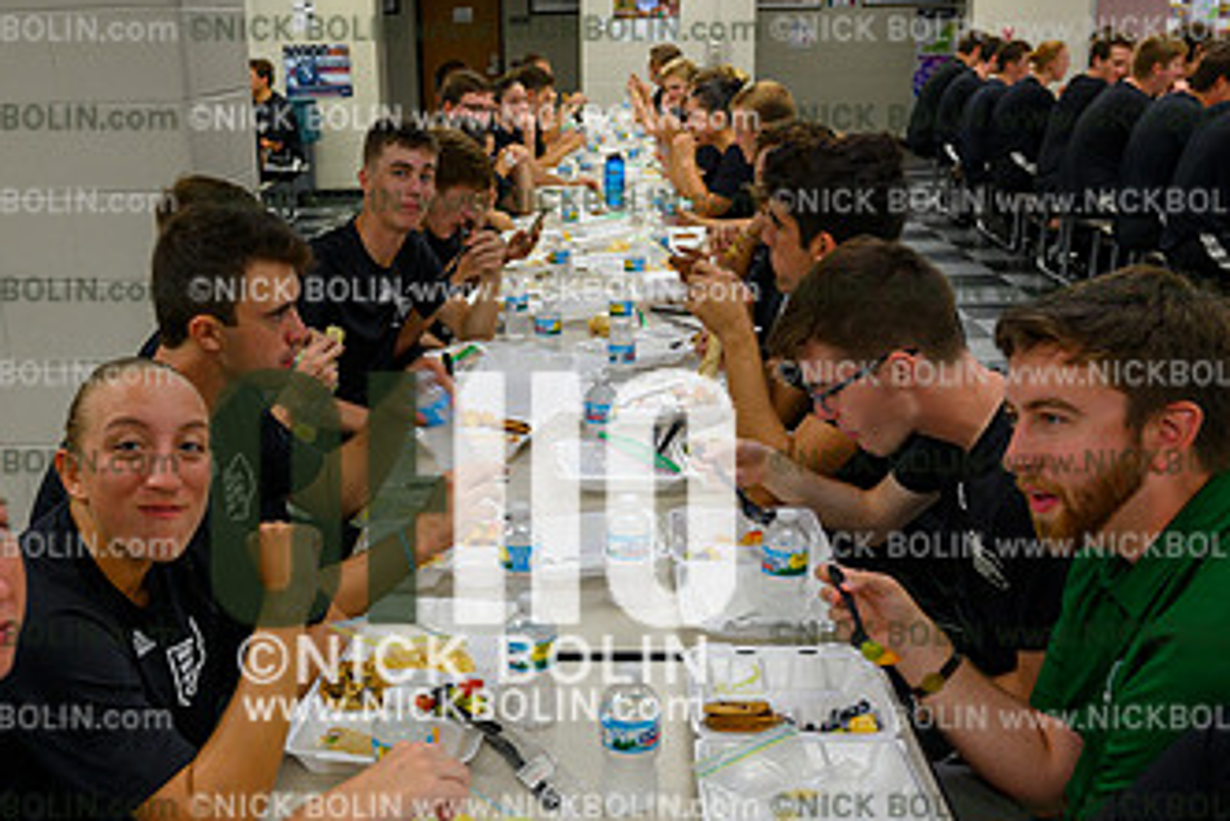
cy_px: 546
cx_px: 472
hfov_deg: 46.0
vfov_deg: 31.7
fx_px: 1436
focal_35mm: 42
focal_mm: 24
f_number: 4.5
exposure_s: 1/50
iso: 200
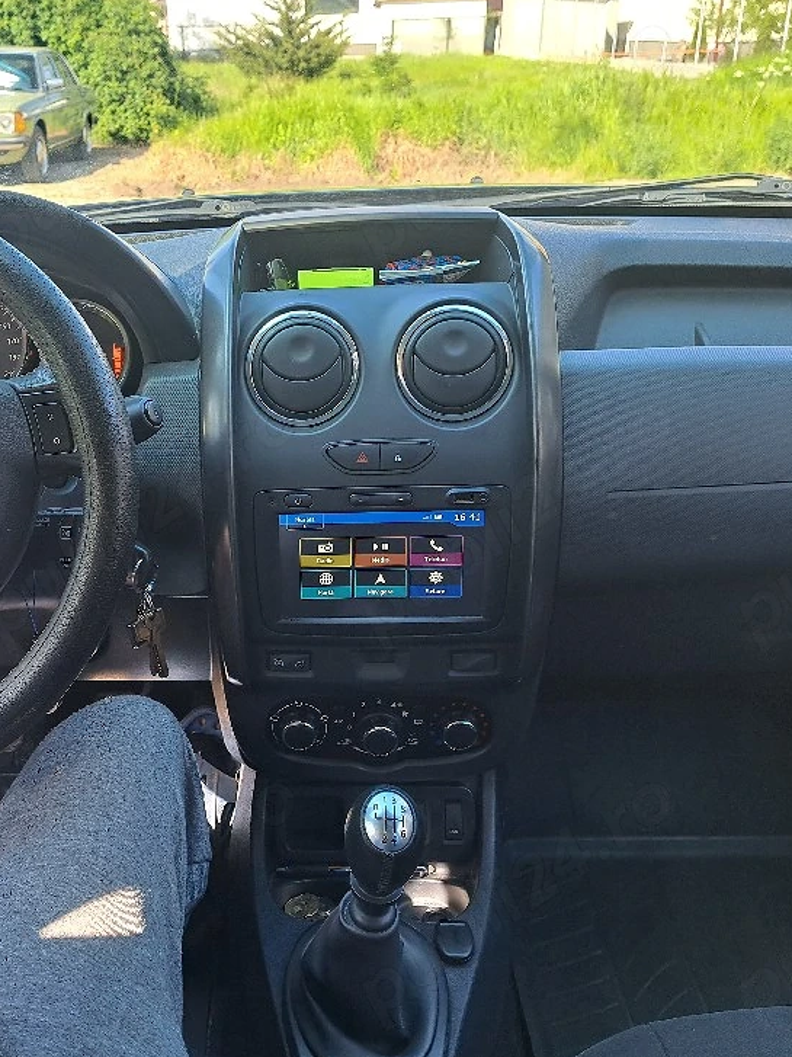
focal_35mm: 33
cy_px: 531
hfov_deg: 42.1
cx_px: 235
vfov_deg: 55.4
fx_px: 1007
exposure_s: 1/100
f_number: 1.8
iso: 50
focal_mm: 5.23
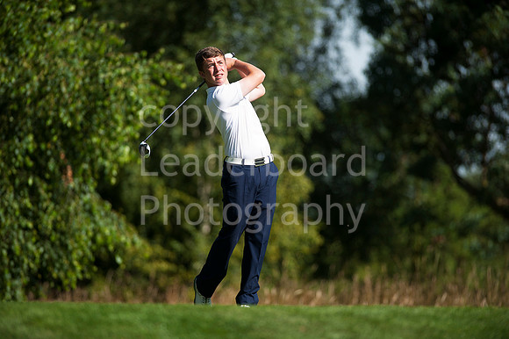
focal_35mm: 300
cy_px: 170
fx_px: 4239
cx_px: 254
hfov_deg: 6.9
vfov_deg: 4.6
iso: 200
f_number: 4
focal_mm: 300
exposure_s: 1/2000
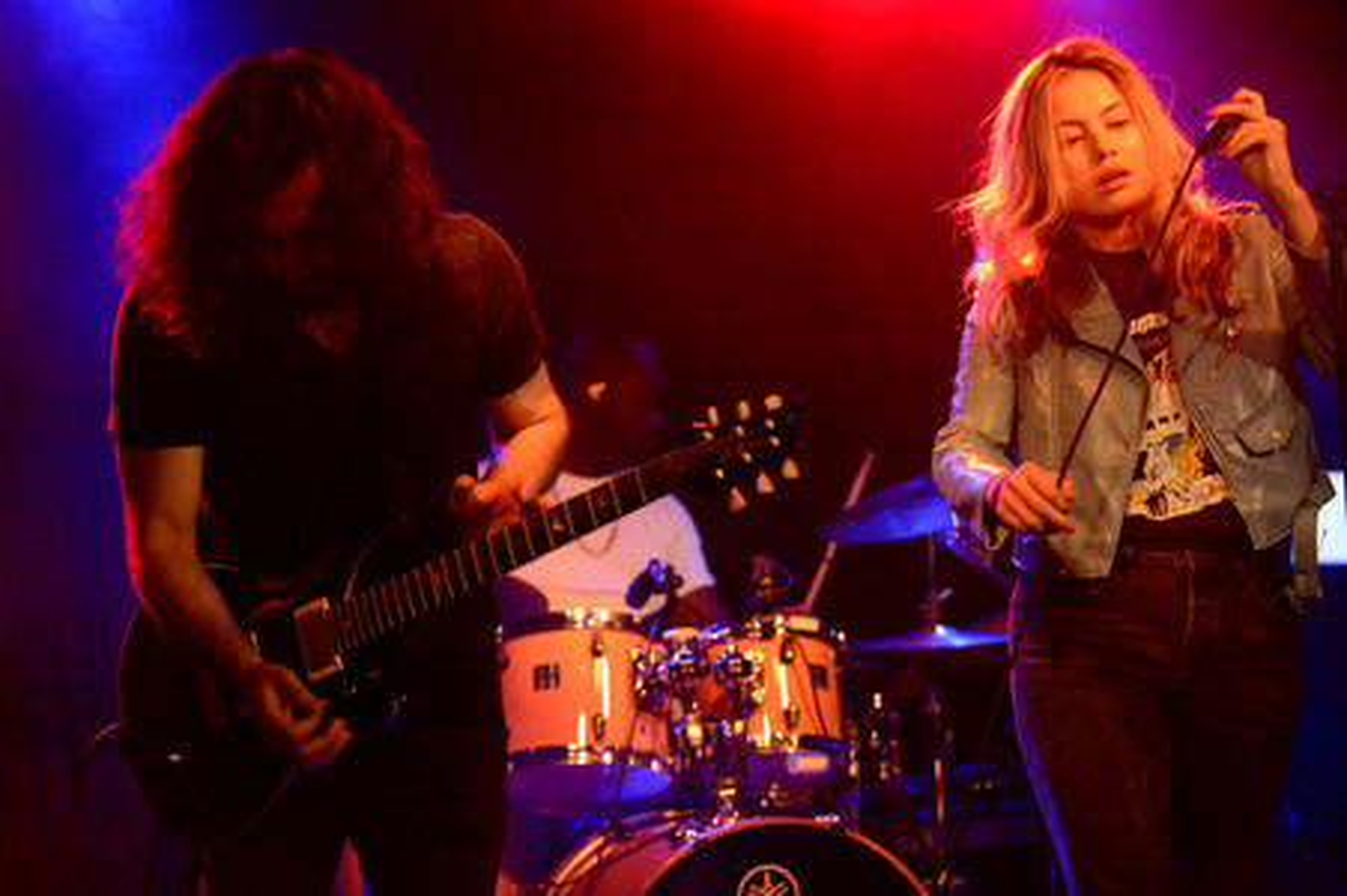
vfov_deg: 15.9
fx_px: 3215
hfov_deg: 23.7
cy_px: 448
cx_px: 674
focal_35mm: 86
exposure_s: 1/250
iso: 8063
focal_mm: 86
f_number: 2.8
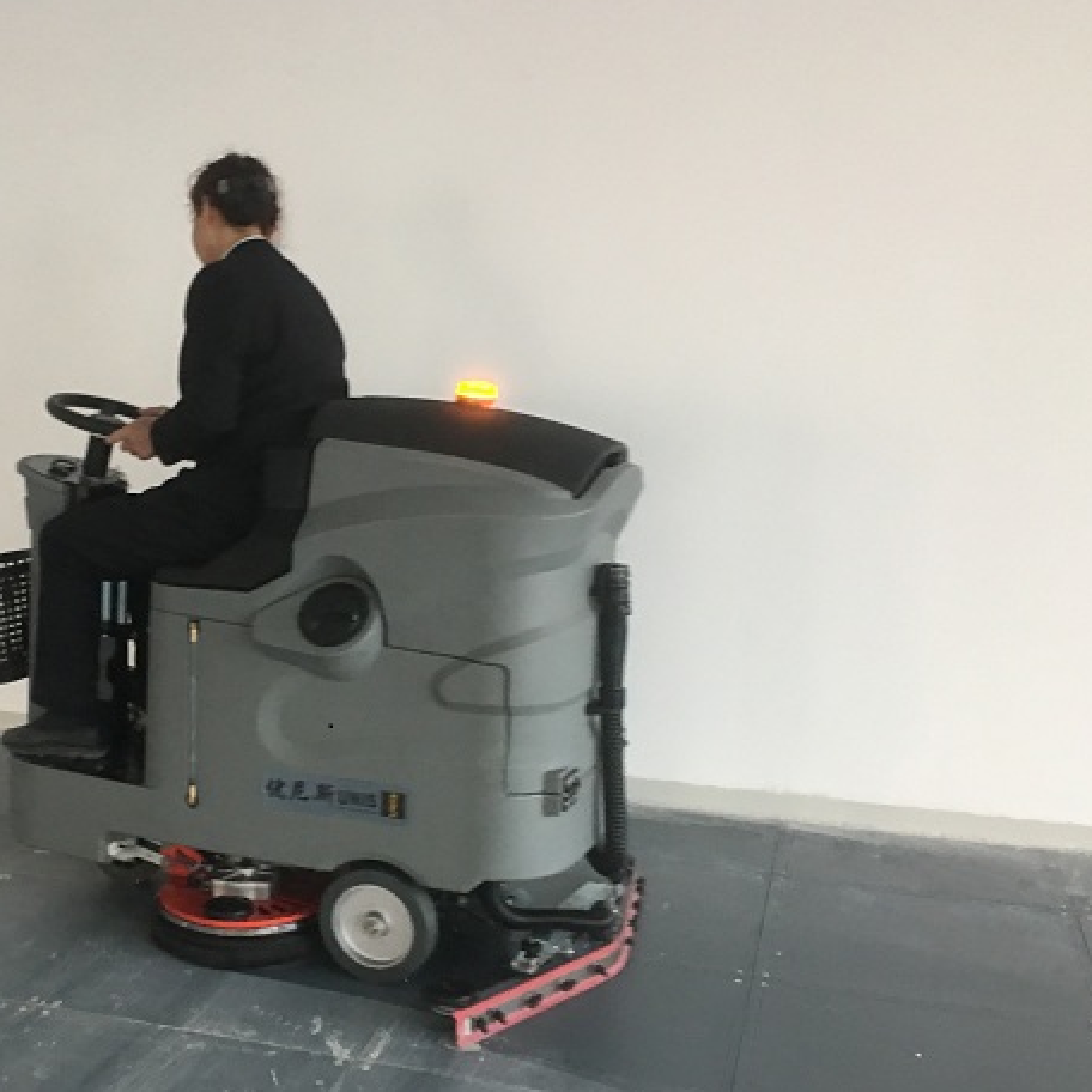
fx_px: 1606
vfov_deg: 37.4
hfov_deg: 36.6
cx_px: 263
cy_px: 673
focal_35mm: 45
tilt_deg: -14.4
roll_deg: +0.3
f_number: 2.2
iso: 80
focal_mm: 4.15
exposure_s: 1/17
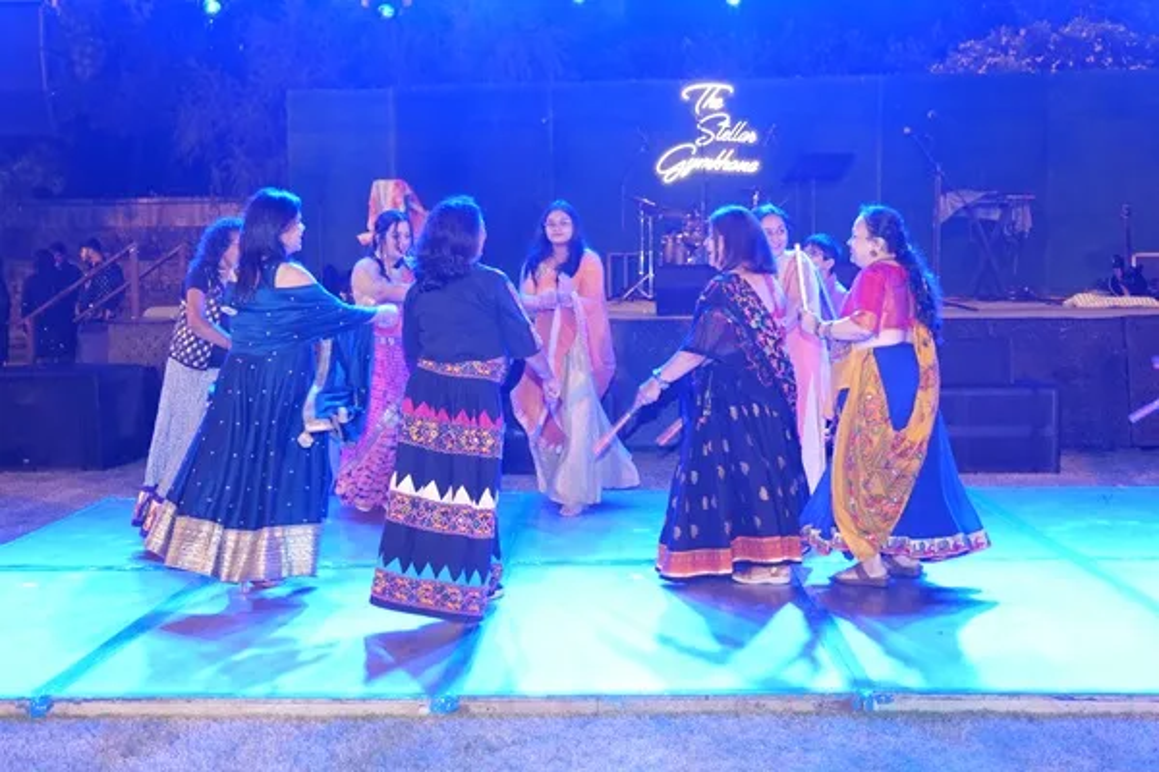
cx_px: 580
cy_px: 386
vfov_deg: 33.4
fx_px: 1288
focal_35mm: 40
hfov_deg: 48.5
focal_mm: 40
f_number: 4
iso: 12800
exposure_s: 1/160
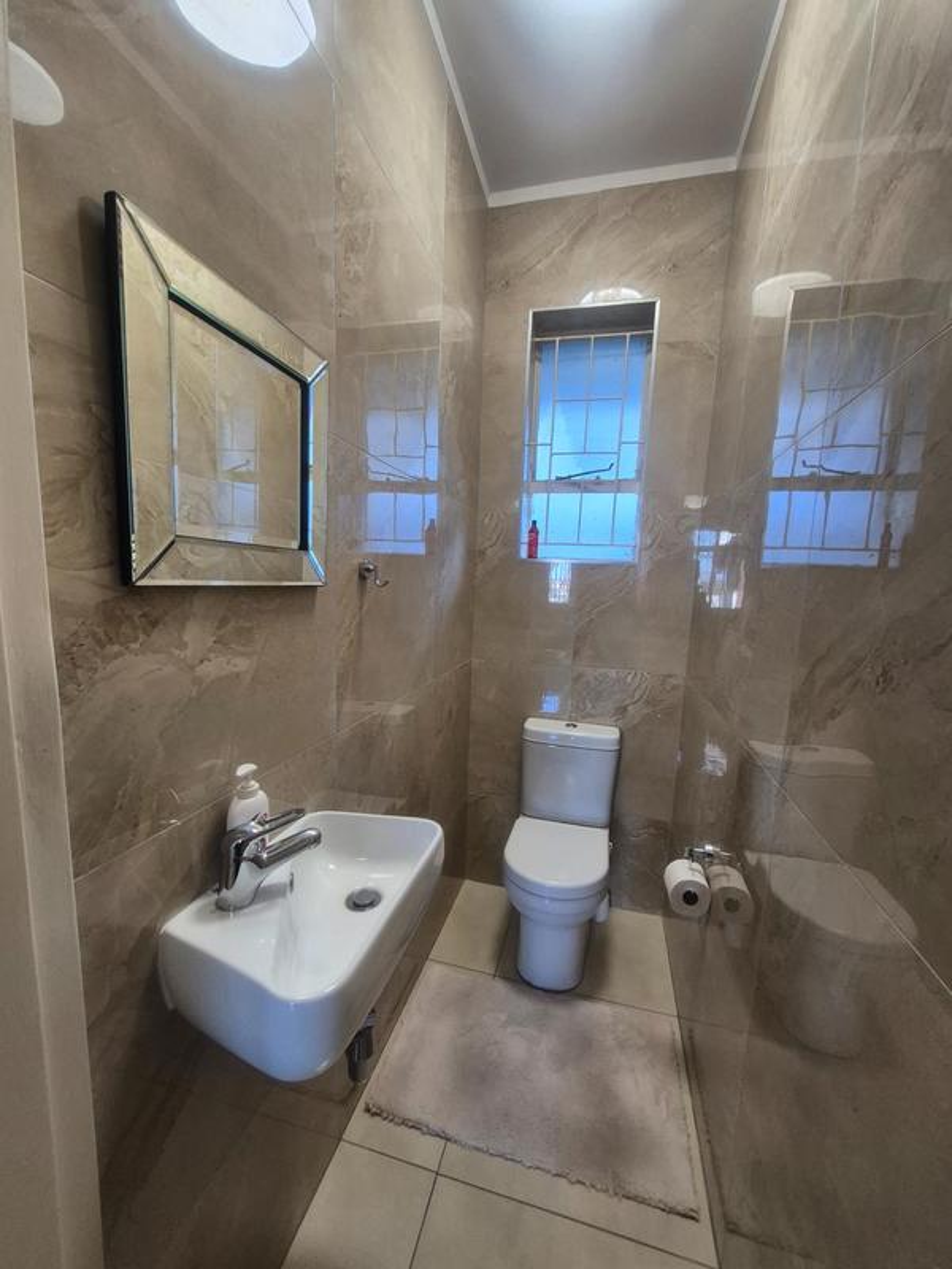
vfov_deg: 106.2
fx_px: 477
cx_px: 476
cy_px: 634
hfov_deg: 89.9
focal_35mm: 13
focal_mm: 1.74
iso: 125
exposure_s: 1/50
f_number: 2.2
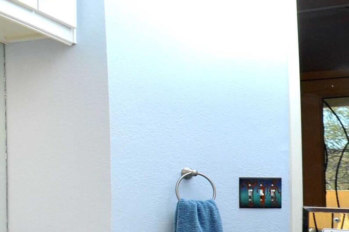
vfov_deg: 20.0
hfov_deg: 21.9
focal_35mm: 68
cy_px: 139
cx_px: -234
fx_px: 659
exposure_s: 1/50
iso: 800
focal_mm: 18
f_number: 11
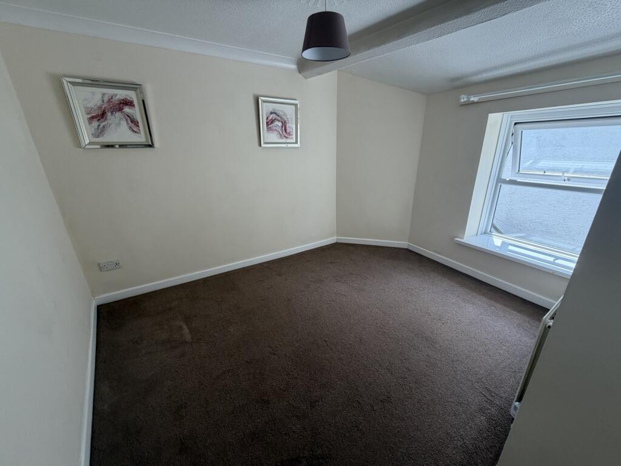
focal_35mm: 14
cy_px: 233
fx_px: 251
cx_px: 310
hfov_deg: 102.1
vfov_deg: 85.7
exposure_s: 1/121
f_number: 2.2
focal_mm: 2.22
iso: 64
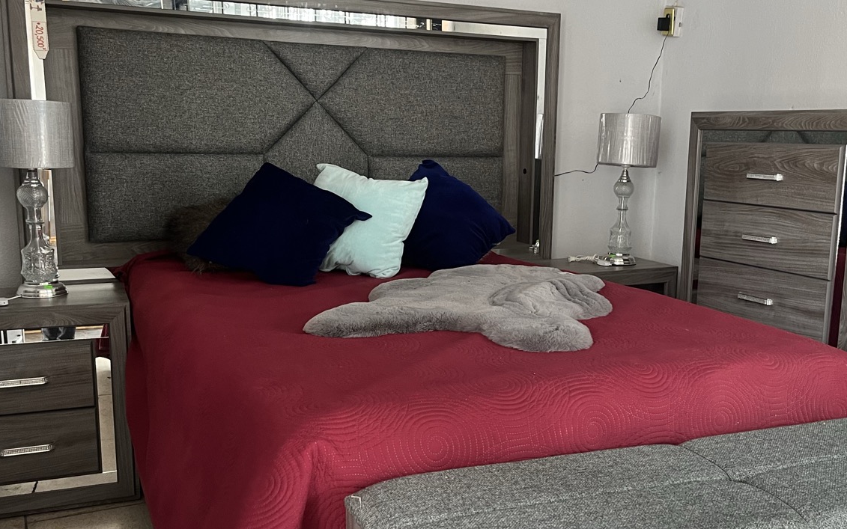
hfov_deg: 50.3
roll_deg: -0.3
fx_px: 900
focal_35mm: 39
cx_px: 475
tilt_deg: -9.6
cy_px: 317
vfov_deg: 32.7
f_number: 1.6
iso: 160
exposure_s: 1/60
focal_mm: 5.1
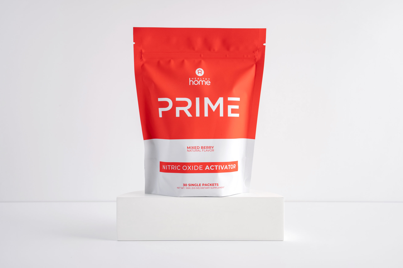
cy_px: 134
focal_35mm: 49
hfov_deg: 40.3
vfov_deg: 27.5
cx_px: 202
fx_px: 549
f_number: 10
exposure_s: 1/160
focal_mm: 49
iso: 100
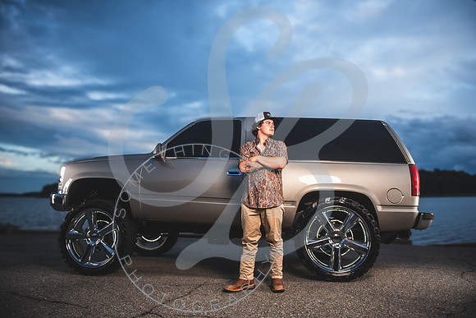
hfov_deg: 72.3
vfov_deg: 51.9
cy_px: 159
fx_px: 326
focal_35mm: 25
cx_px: 242
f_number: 2.8
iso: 100
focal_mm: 24
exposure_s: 1/500
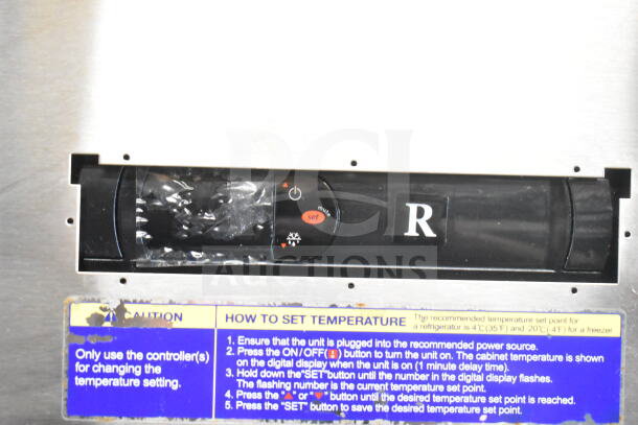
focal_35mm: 69
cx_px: 319
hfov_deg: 29.2
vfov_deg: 19.7
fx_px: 1223
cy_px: 212
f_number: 5.3
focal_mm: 46
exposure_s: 1/80
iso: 11400
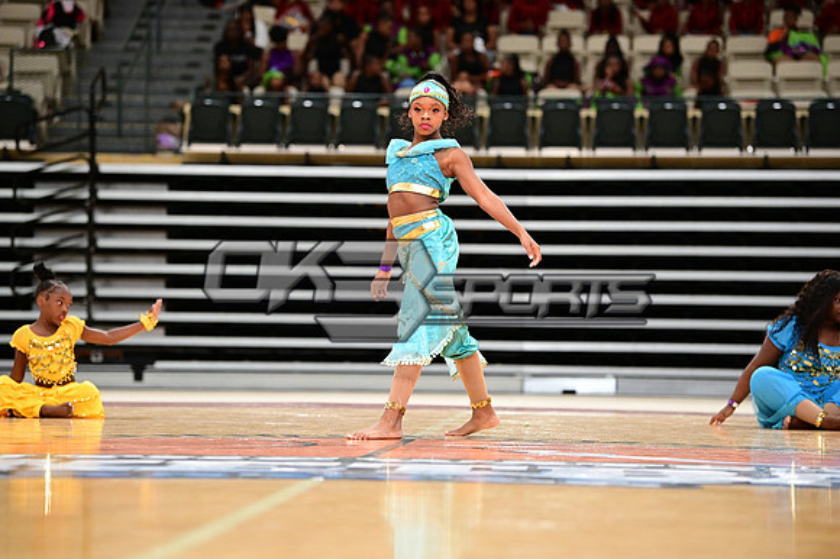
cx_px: 420
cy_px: 280
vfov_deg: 10.5
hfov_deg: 15.8
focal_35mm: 130
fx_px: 3031
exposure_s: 1/1000
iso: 6400
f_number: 3.2
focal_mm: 130
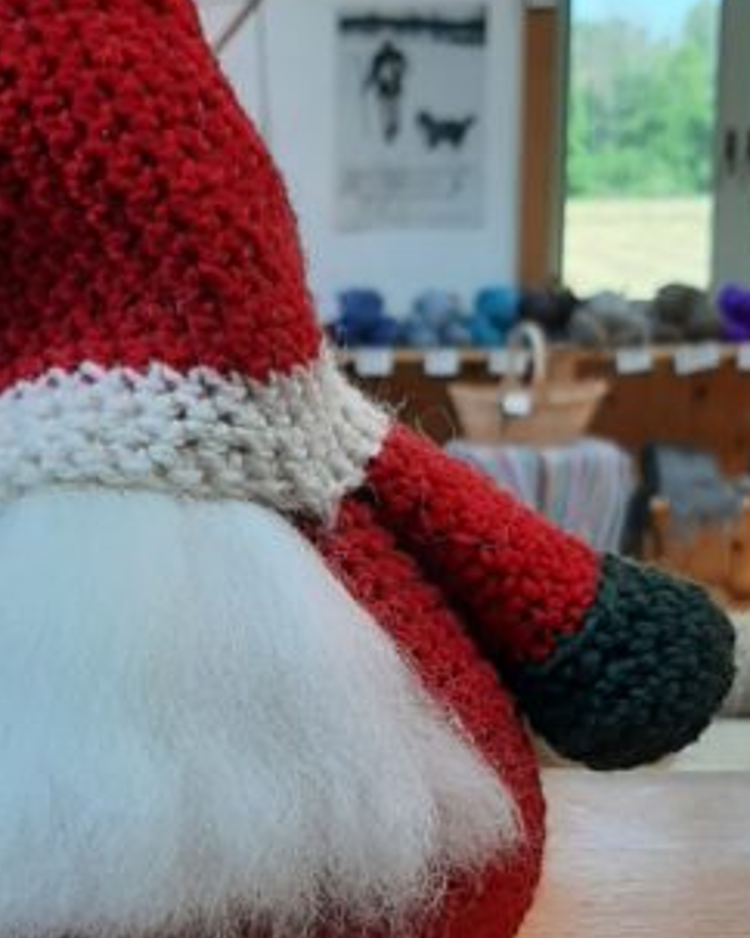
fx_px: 1861
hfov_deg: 22.7
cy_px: 650
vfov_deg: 28.1
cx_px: 236
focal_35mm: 67
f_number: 1.7
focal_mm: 3.93
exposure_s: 1/123
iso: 40
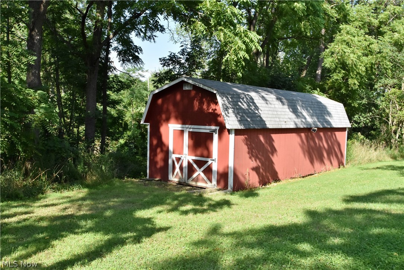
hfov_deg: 53.1
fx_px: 404
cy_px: 135
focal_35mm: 36
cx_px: 202
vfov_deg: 36.9
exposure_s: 1/640
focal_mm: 24
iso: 1250
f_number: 13
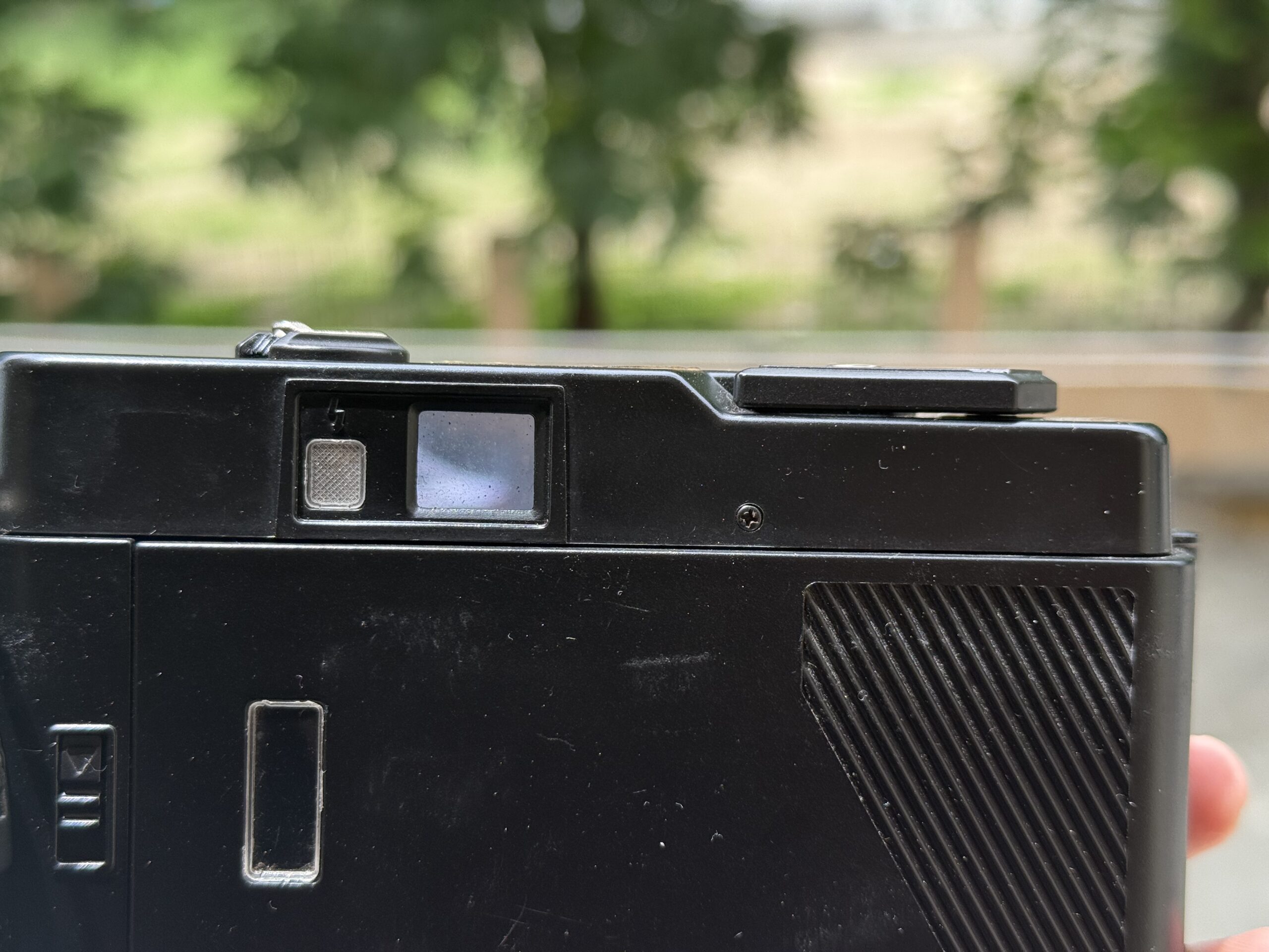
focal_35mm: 48
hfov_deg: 39.7
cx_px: 634
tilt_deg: -22.1
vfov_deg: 30.3
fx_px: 1760
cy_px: 476
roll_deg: +1.7
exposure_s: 1/620
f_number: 1.78
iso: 64
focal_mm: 6.76
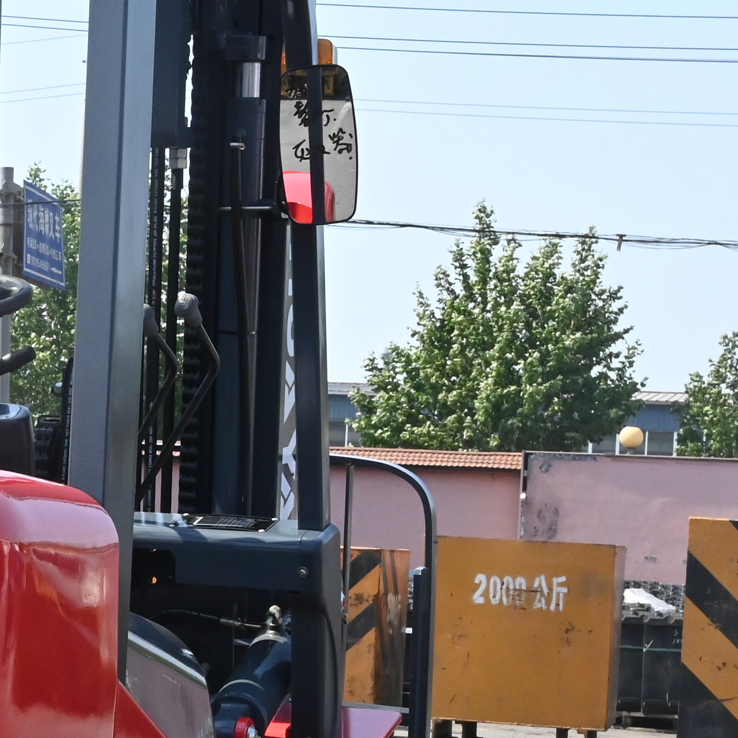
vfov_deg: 14.2
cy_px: 571
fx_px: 2943
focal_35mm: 122
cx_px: -447
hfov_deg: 13.3
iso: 2500
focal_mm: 36
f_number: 16
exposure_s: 1/1000
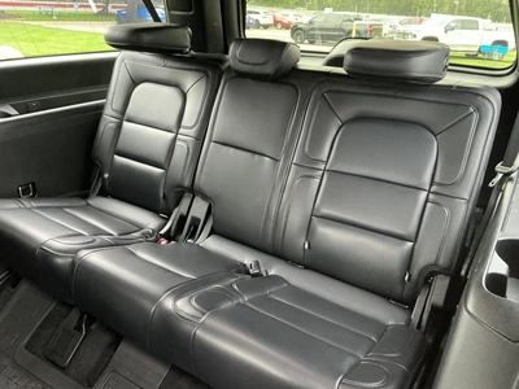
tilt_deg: -23.3
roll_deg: -4.0
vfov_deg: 49.7
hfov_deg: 63.4
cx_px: 260
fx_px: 420
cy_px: 194
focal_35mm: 28
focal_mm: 3
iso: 320
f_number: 1.8
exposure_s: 1/31
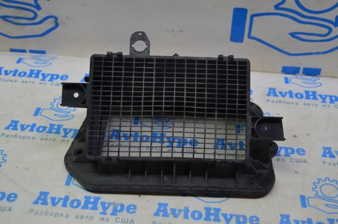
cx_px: 169
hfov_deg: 38.9
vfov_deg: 26.4
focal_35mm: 51
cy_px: 112
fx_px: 478
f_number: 4.5
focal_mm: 34
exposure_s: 1/60
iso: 560
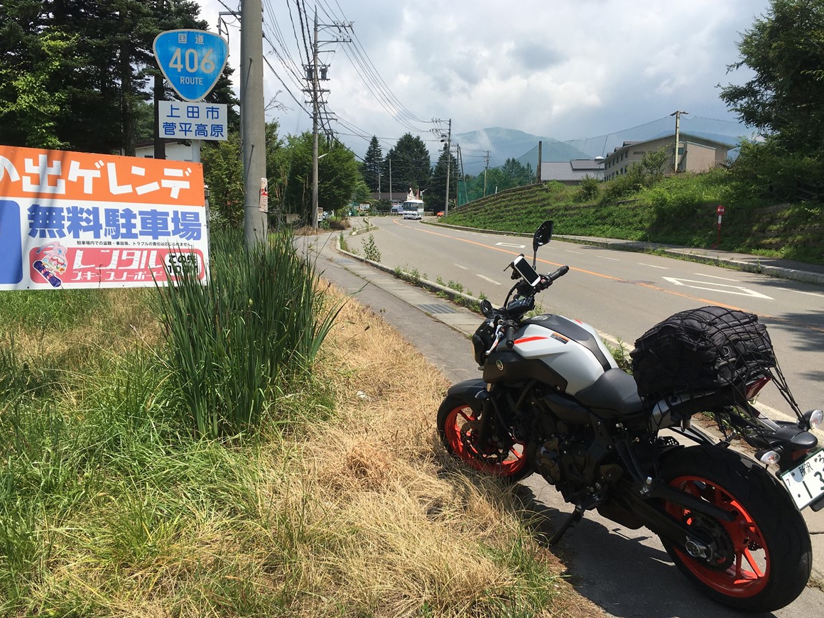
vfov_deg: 44.2
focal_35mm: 32
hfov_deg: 56.8
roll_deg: -0.2
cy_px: 314
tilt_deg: -2.0
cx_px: 412
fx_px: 762
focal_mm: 4.15
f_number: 2.2
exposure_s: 1/1972
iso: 25
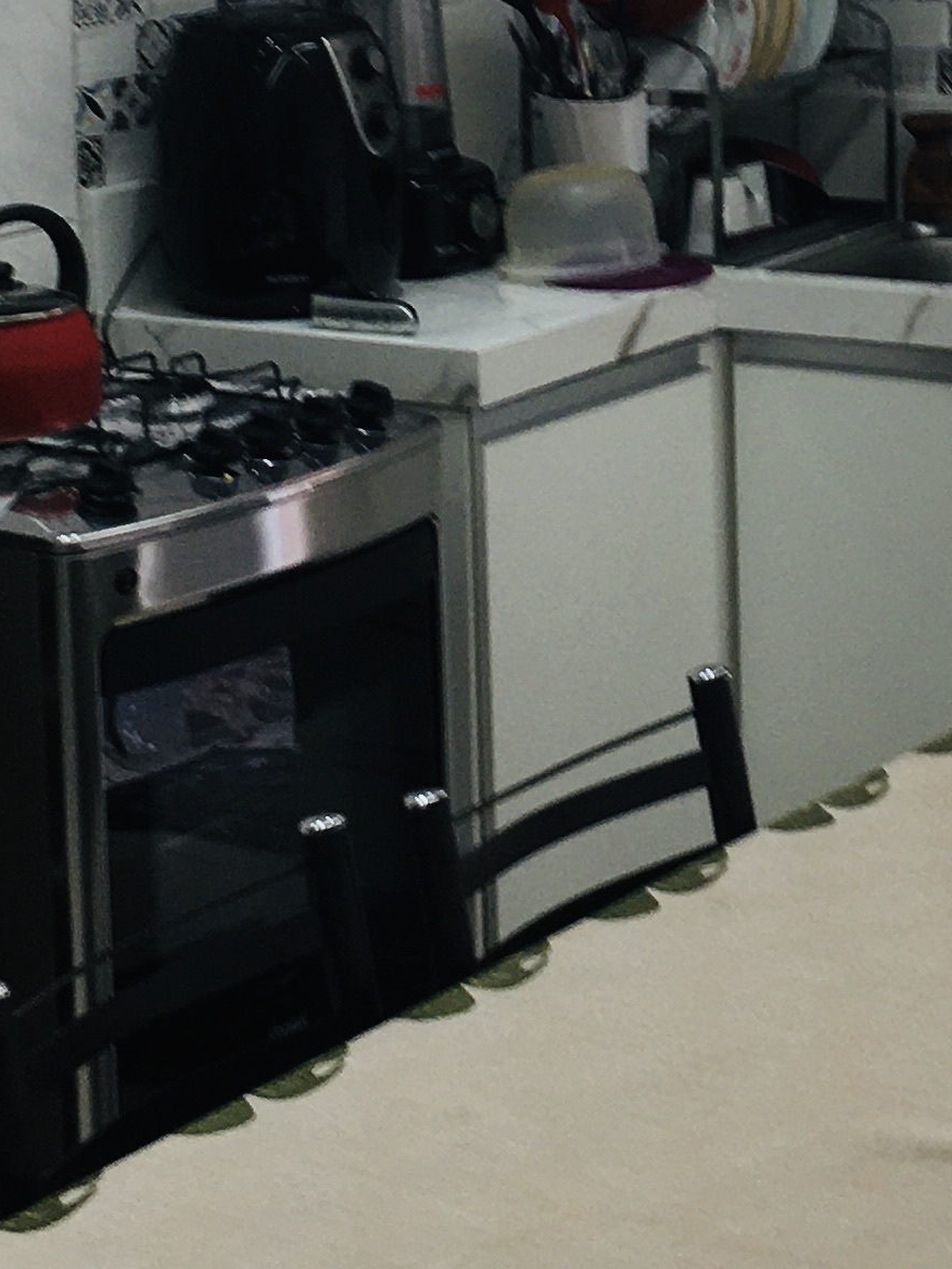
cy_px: -16
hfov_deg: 14.7
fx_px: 3666
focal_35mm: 100
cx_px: 804
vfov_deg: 19.1
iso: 25
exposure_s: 1/60
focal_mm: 4.15
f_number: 2.2
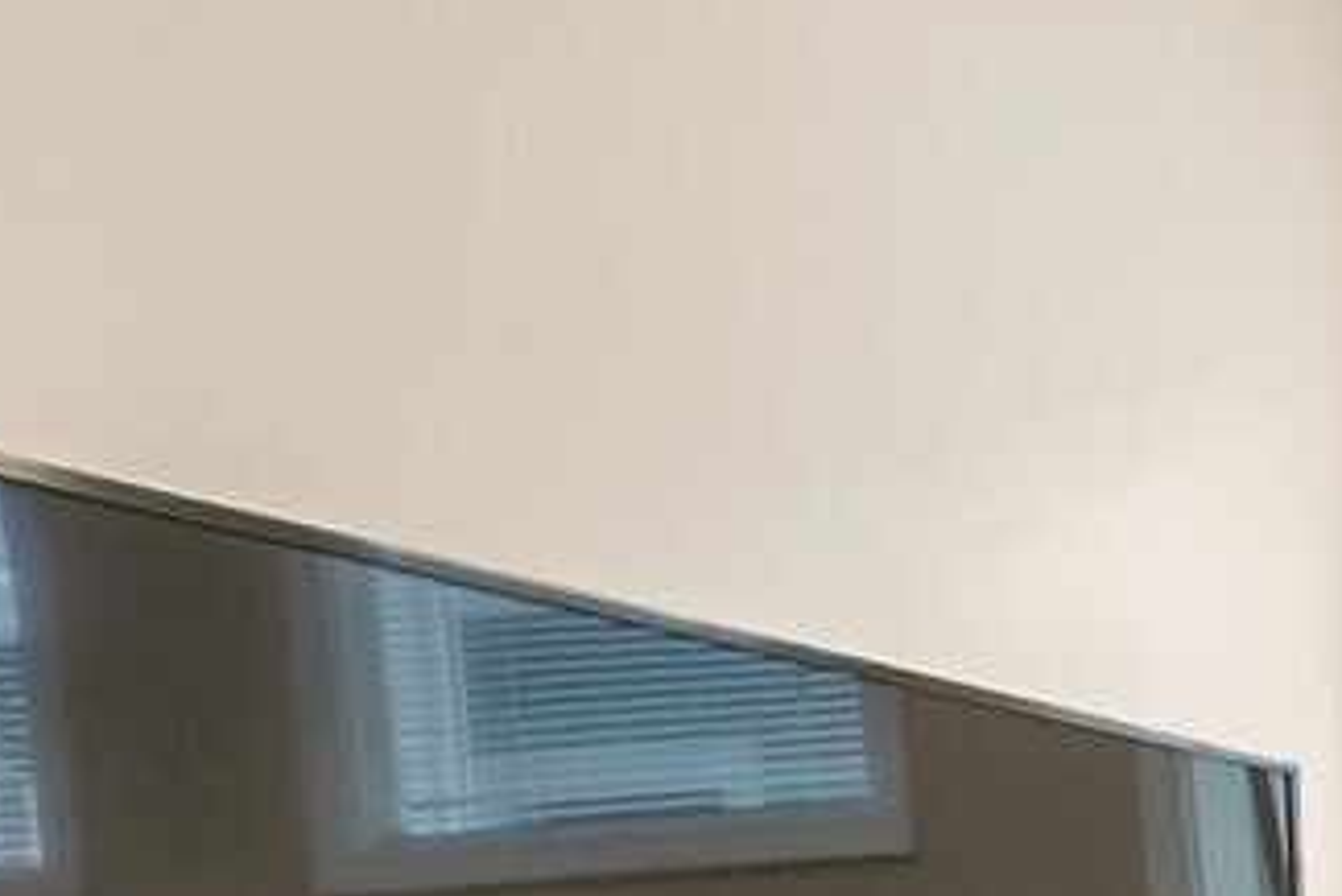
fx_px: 2722
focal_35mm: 73
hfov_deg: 17.0
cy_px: 1239
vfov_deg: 17.3
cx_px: 2909
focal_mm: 14
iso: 1000
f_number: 7.1
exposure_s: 1/10
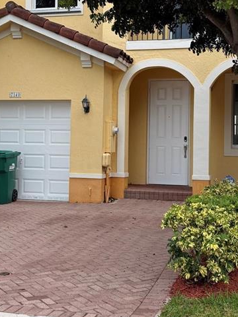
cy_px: 120
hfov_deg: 24.4
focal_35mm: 60
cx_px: 110
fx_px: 550
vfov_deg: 32.0
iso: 100
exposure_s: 1/967
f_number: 1.78
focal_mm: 6.76
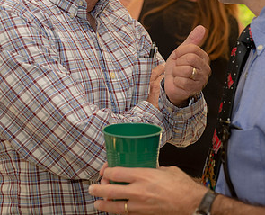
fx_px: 946
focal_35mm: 120
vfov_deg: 12.9
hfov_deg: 15.9
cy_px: 32
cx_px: 132
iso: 800
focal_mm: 56
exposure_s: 1/60
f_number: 4
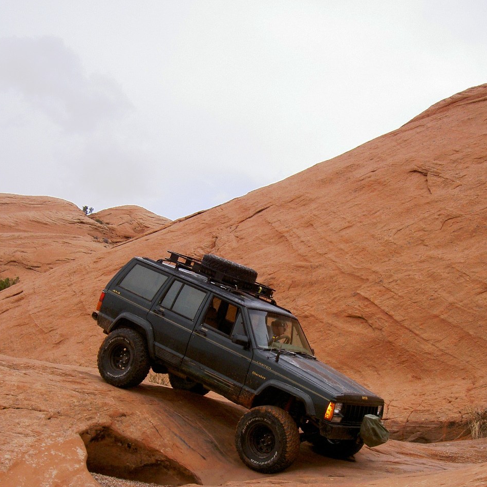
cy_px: 322
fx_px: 748
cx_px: 242
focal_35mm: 47
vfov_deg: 35.7
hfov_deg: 36.1
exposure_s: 1/400
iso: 100
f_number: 4.7
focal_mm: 8
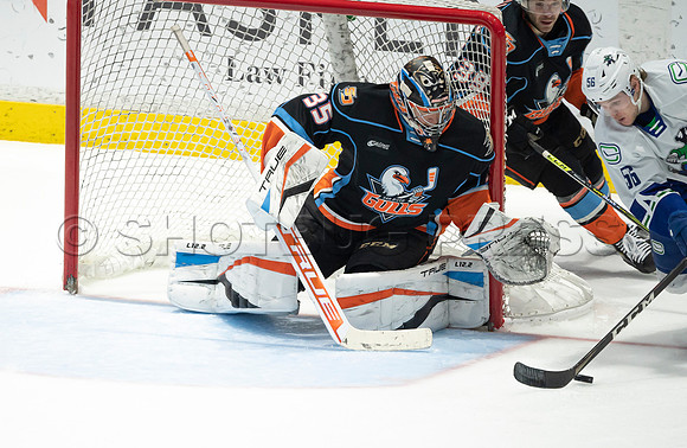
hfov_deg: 2.3
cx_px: 175
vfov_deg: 1.5
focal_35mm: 918
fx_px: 17396
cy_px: 343
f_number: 4
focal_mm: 600
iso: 1600
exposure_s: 1/640
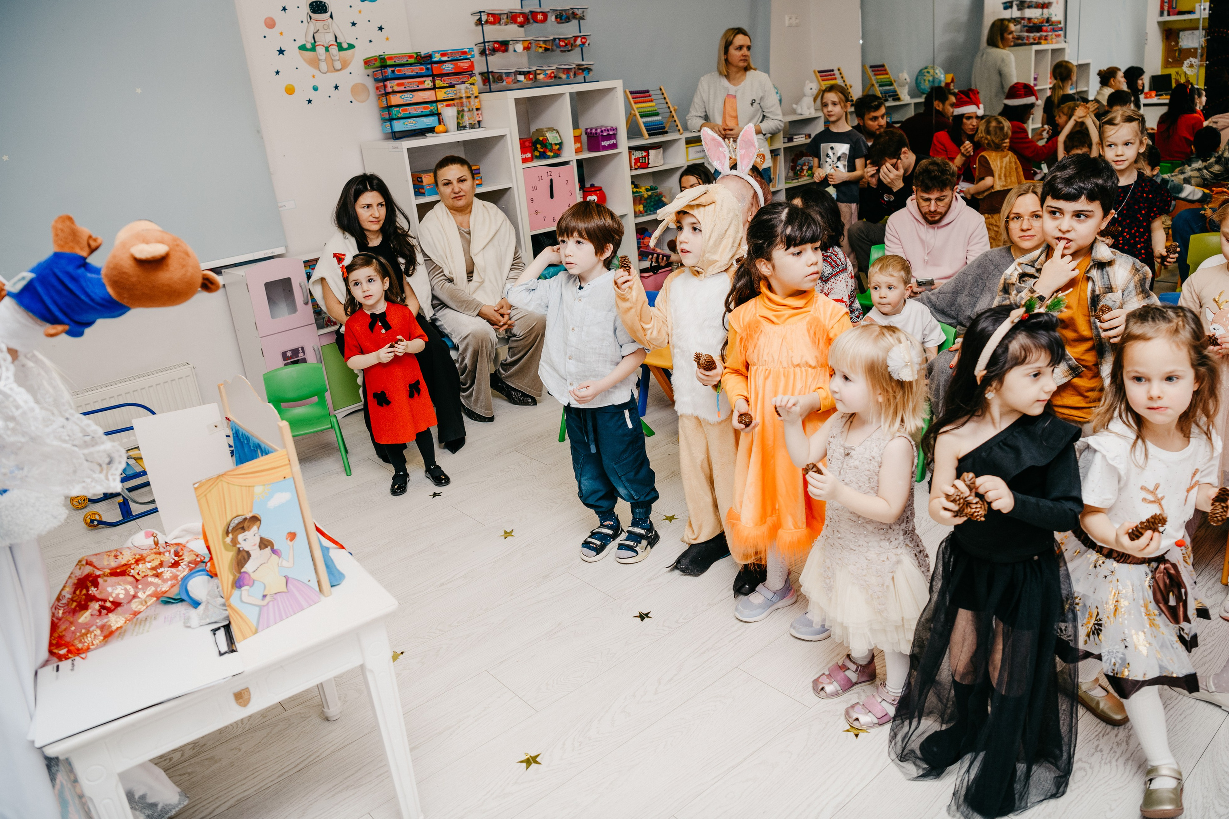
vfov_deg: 51.3
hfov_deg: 71.5
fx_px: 853
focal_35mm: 25
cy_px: 394
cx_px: 628
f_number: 4
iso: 250
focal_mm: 24
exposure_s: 1/160
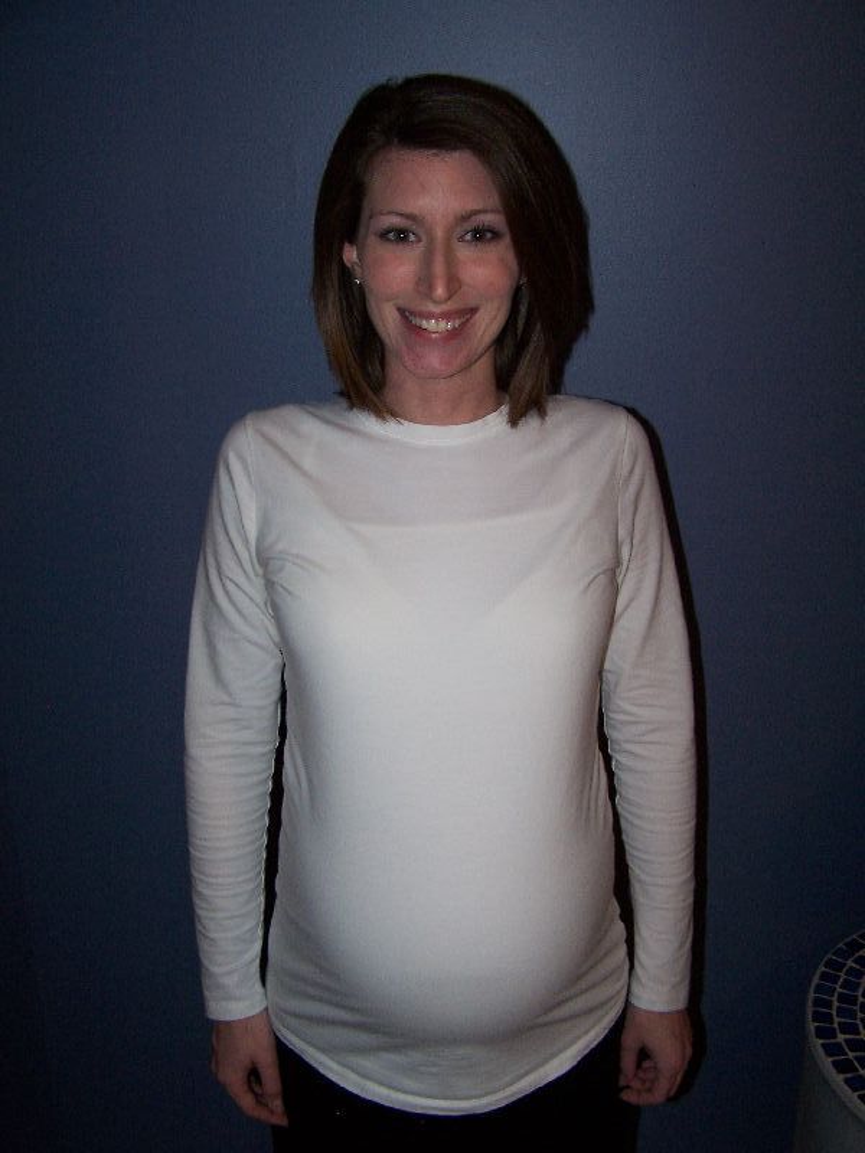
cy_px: 576
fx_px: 1266
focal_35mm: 38
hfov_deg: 37.7
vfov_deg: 49.0
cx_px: 432
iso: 140
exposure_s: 1/60
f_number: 2.8
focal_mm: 6.3
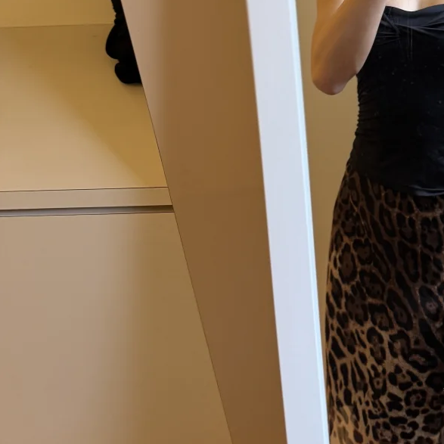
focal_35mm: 52
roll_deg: -1.0
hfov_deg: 31.1
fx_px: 755
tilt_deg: -28.0
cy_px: 39
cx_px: 407
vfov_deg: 31.2
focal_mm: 6.76
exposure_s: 1/60
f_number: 1.78
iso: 125
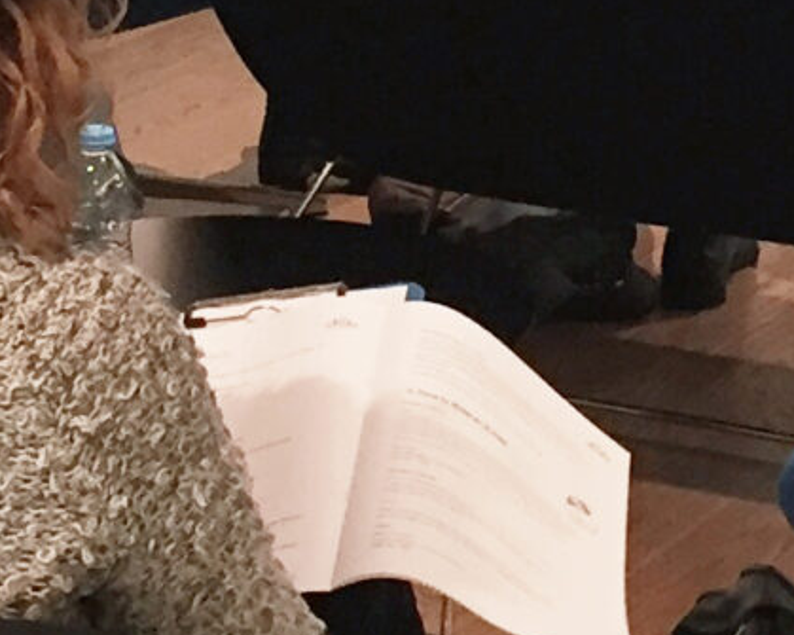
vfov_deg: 8.5
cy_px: -552
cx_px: 527
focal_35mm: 173
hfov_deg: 11.1
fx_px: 4064
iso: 125
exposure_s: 1/33
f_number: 2.2
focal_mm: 4.15
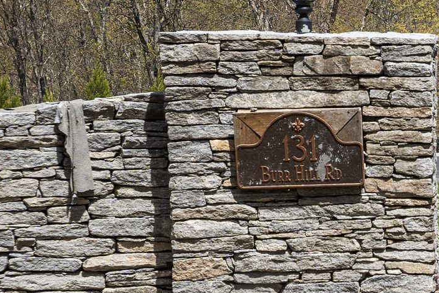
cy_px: 59
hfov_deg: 8.5
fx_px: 2773
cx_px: 931
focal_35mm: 227
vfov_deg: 6.0
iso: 640
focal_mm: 52.1
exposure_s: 1/800
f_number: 7.1
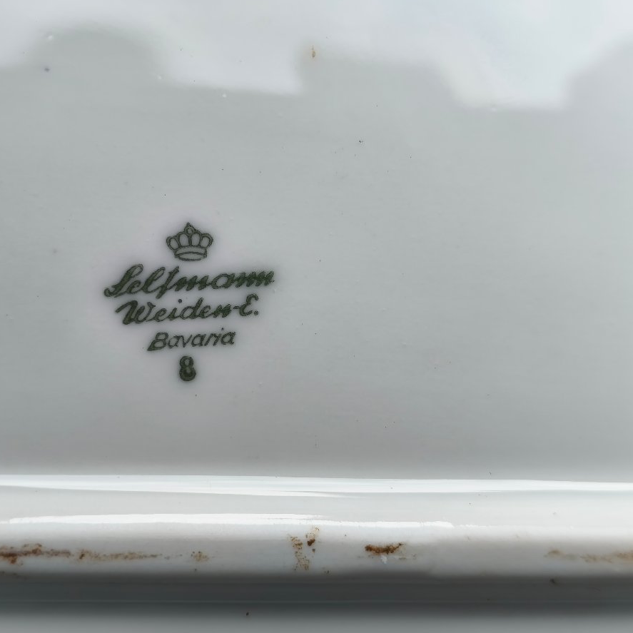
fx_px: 1138
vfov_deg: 31.1
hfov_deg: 30.9
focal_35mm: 55
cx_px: 229
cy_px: 315
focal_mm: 6.06
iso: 50
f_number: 1.7
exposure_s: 1/167
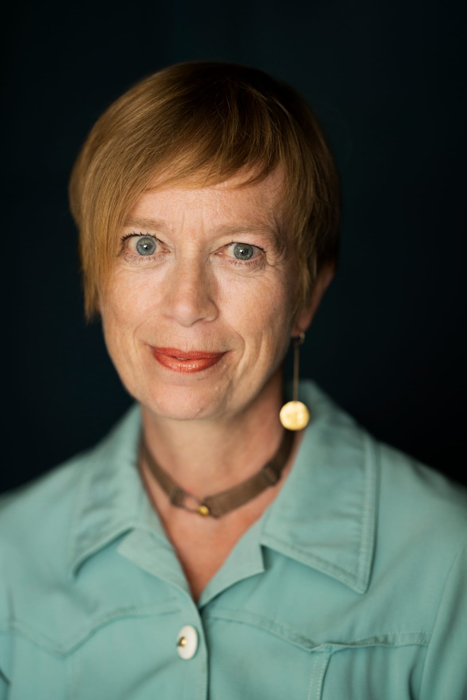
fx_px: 2625
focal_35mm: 135
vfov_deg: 15.2
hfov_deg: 10.2
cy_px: 350
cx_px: 234
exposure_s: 1/125
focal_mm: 135
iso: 400
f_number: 1.8
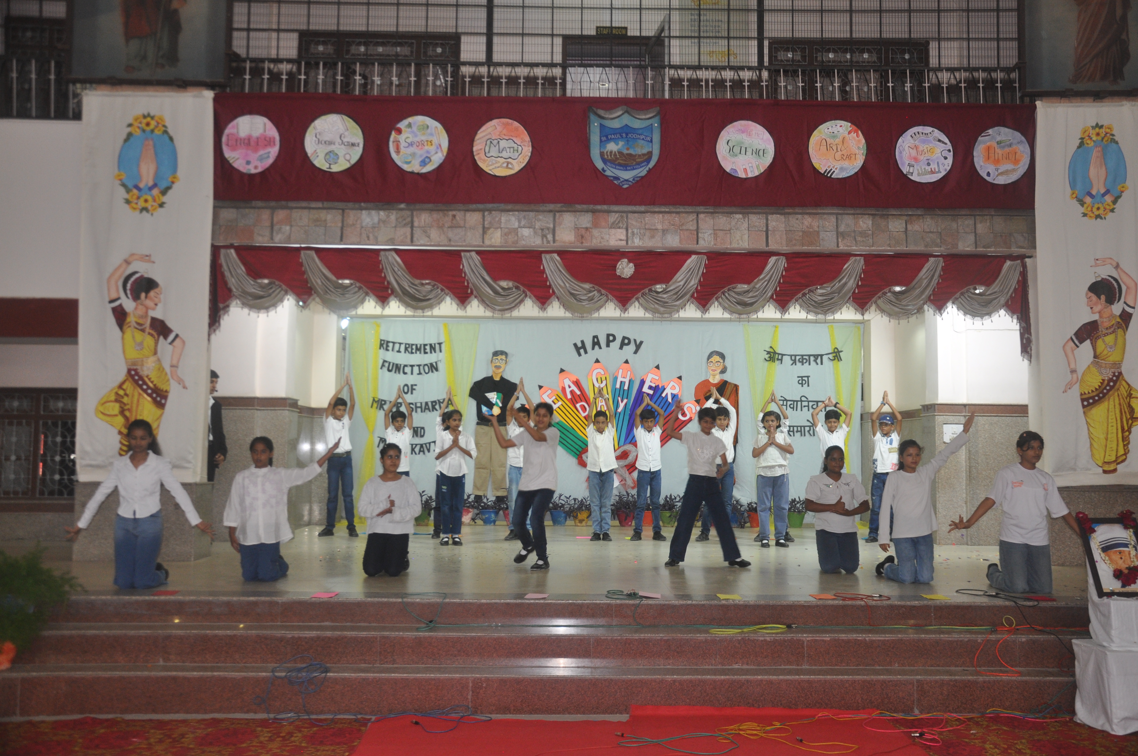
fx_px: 1137
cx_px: 569
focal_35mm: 36
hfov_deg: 53.2
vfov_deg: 36.8
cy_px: 378
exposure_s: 1/60
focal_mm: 24
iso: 500
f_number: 3.8
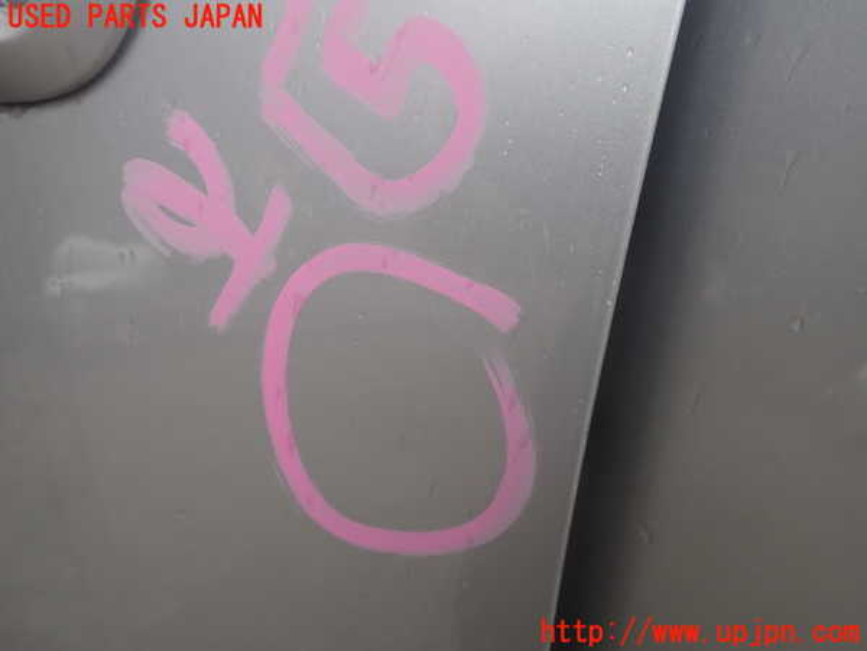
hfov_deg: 60.0
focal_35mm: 30
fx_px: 751
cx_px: 434
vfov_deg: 46.8
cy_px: 326
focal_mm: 5.4
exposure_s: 1/160
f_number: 2.3
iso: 100
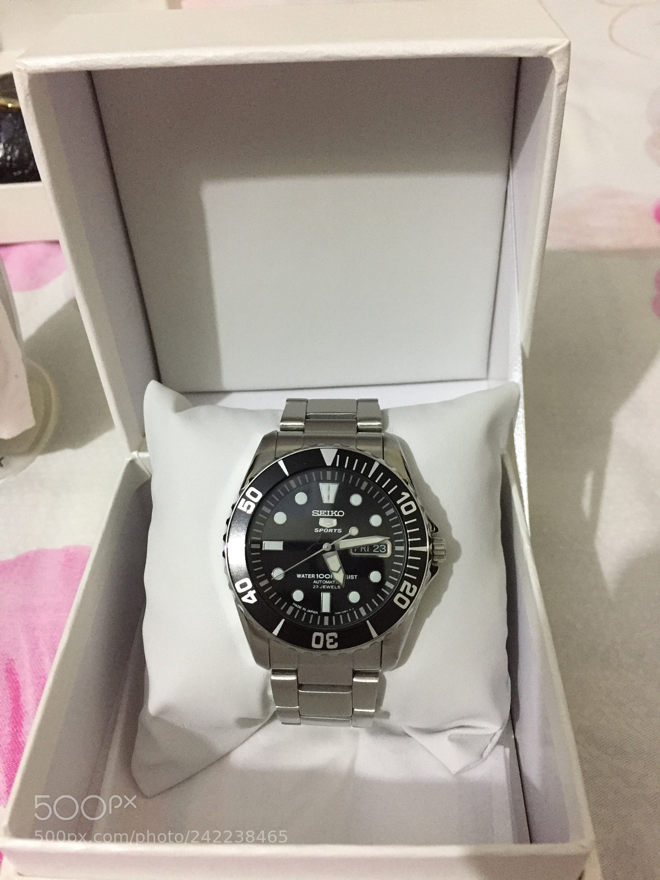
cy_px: 440
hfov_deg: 48.2
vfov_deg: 61.7
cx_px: 330
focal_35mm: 29
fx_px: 737
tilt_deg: -49.3
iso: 320
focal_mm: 4.15
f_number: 2.2
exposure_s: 1/17
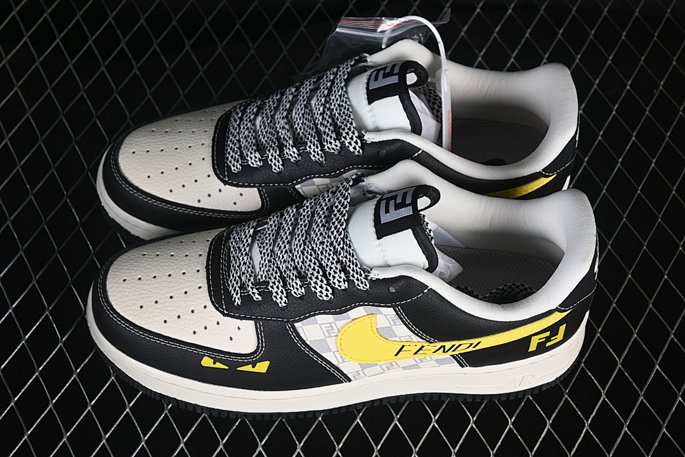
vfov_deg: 18.2
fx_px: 1427
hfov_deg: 27.0
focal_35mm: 75
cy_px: 228
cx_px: 342
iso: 160
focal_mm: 50
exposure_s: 1/80
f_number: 7.1
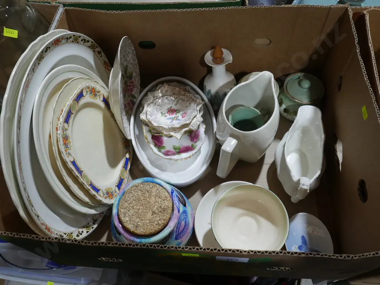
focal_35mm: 30
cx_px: 190
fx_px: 329
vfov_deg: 46.8
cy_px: 142
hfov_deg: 60.0
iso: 1000
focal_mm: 15
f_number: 9
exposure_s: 1/60
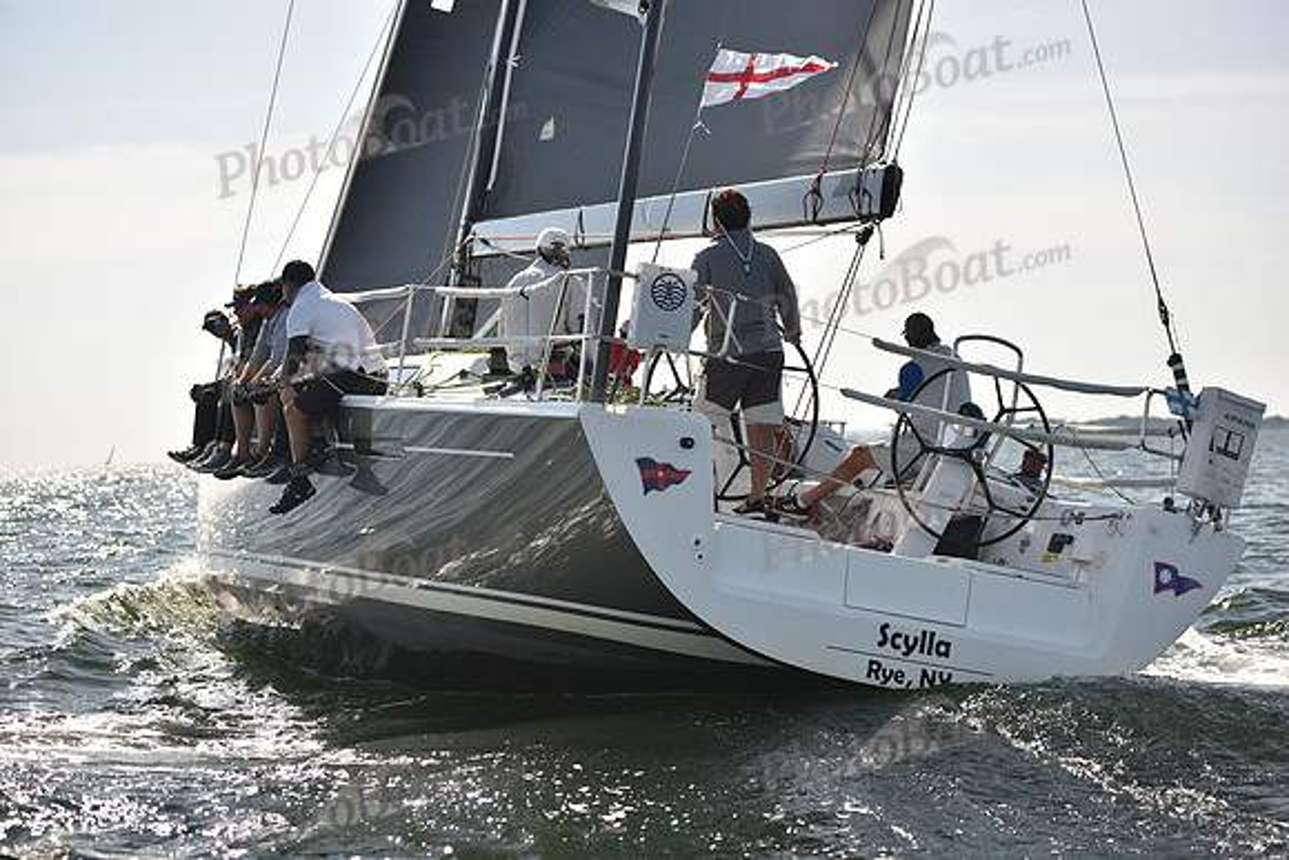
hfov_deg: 28.8
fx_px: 2507
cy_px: 430
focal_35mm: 70
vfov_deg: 19.5
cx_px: 644
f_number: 3.2
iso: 250
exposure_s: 1/1250
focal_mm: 70
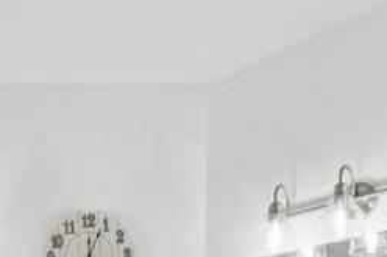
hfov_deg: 29.6
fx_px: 713
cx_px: 72
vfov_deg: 16.7
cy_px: 477
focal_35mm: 66
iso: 200
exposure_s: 1/10
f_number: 13
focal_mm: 16.1
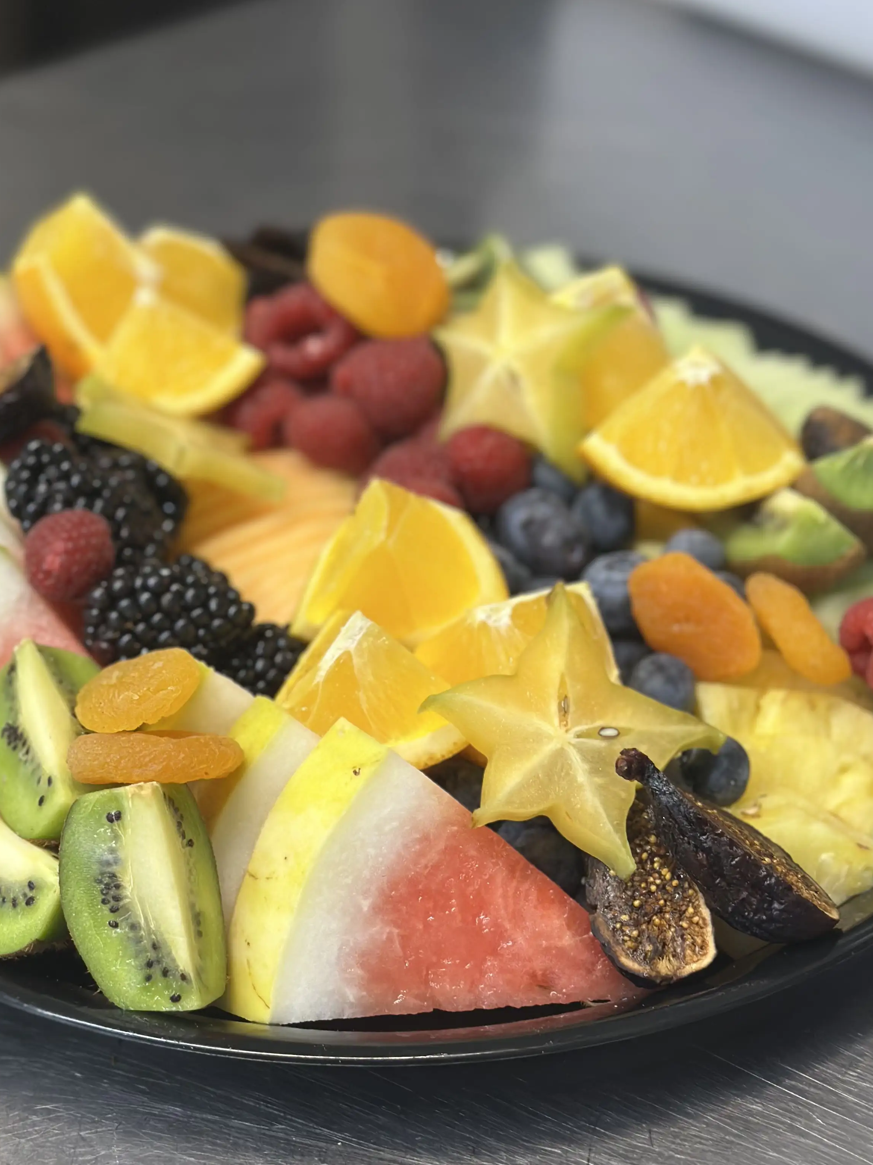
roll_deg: +1.7
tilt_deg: -36.3
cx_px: 332
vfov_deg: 30.7
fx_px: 2118
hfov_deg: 23.2
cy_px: 667
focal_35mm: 63
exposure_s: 1/71
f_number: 1.78
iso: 125
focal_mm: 6.86
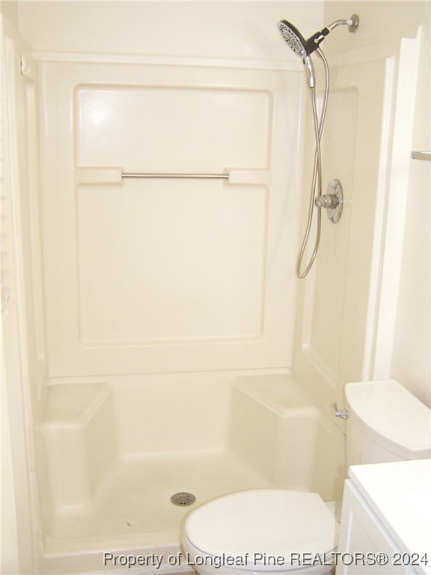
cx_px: 216
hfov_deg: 37.7
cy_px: 288
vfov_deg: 49.0
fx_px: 631
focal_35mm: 38
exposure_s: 1/60
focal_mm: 6.3
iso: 140
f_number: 2.8
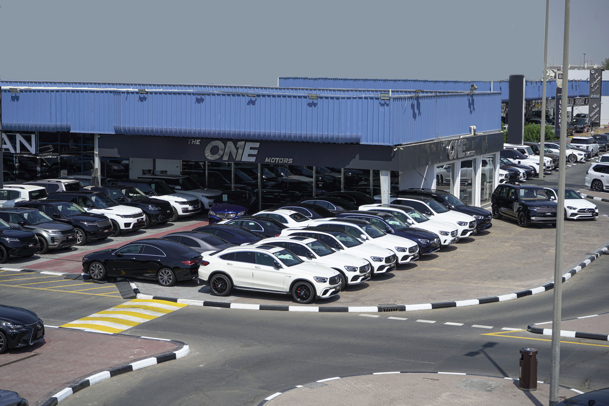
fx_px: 1184
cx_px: 304
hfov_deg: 28.8
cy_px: 203
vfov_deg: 19.5
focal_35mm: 70
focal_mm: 70
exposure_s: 1/500
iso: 100
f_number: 9
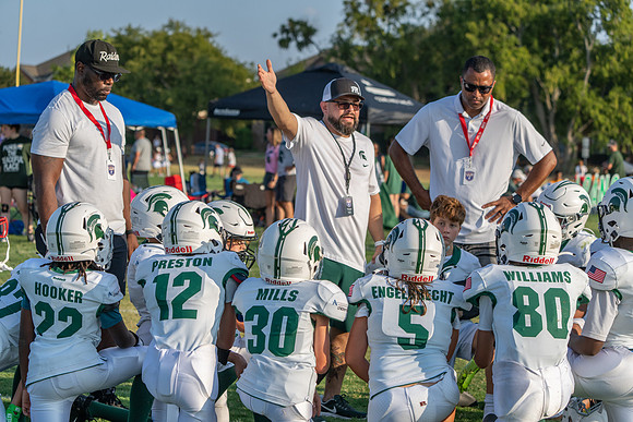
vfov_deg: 13.7
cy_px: 211
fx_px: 1759
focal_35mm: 100
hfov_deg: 20.4
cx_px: 316
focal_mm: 100
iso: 400
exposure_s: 1/1600
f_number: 5.6
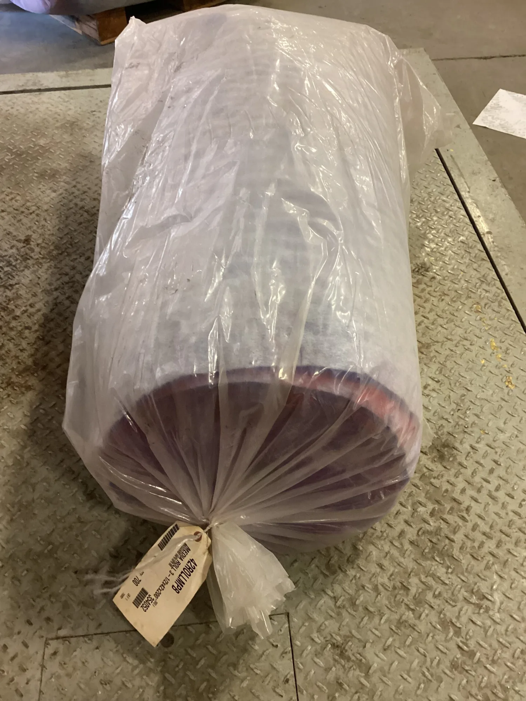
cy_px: 350
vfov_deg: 58.4
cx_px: 263
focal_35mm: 31
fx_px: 628
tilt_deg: -48.2
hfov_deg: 45.4
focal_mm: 3.3
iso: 400
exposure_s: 1/33
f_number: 2.4
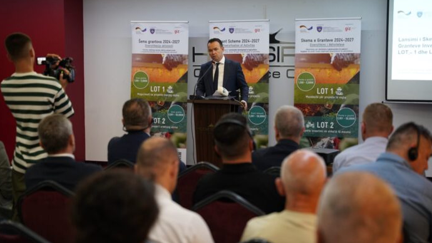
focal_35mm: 74
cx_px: 215
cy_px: 110
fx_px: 848
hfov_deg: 28.6
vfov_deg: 16.3
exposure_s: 1/160
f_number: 2.8
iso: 1600
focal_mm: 70
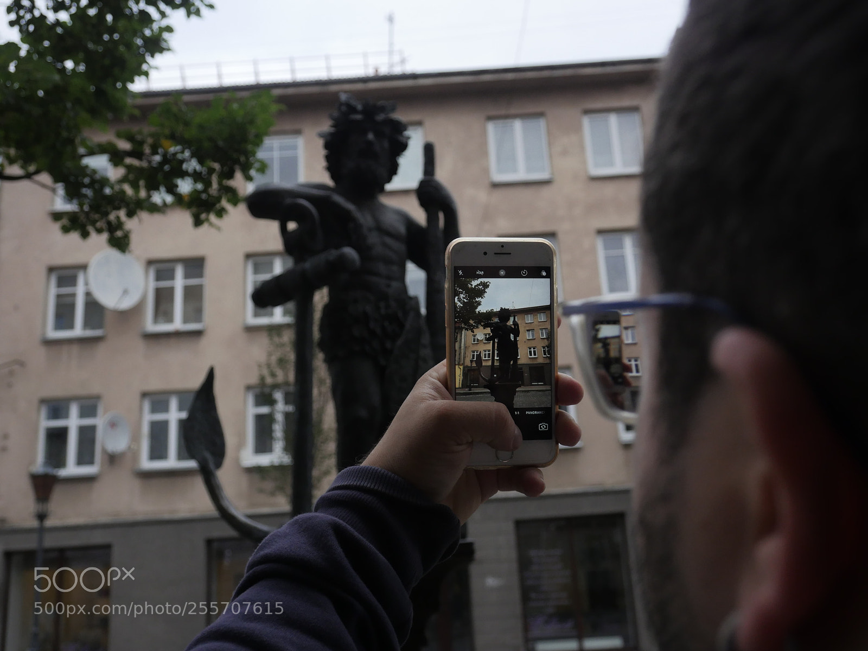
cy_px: 326
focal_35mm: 36
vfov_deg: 39.7
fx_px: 903
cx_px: 434
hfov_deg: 51.4
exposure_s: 1/640
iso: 800
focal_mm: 18
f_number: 4.3
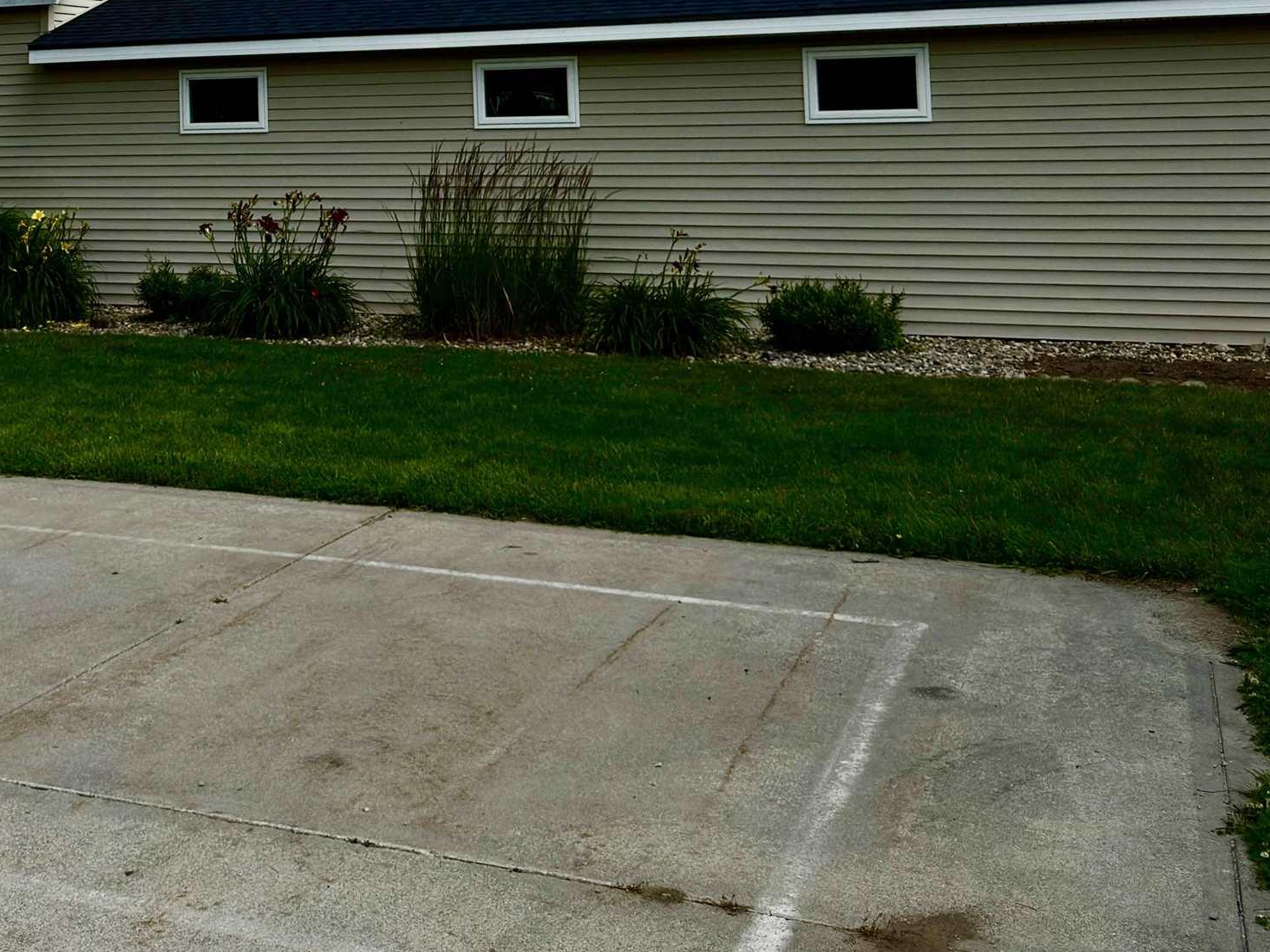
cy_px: 24
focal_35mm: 50
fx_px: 1834
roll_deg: +0.9
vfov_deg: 27.6
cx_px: 168
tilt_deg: +3.3
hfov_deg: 36.2
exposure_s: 1/15873
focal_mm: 6.76
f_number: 1.78
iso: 80
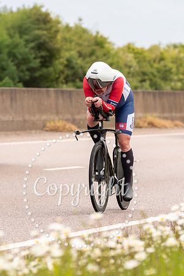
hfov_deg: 3.8
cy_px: 92
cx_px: 96
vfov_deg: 5.7
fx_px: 2770
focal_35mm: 361
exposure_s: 1/800
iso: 125
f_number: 4
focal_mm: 144
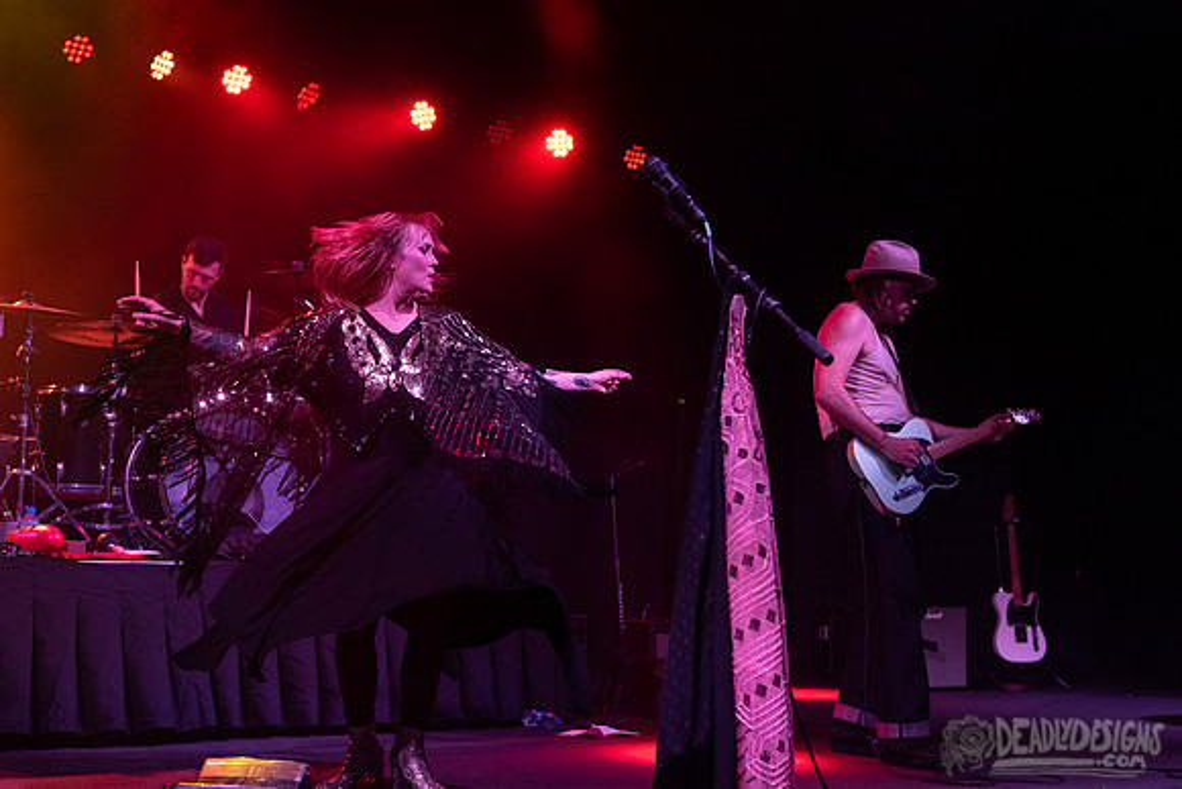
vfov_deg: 25.7
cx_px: 523
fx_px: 1731
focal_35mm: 53
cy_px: 388
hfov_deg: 37.6
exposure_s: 1/500
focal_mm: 40
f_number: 3.5
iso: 2500
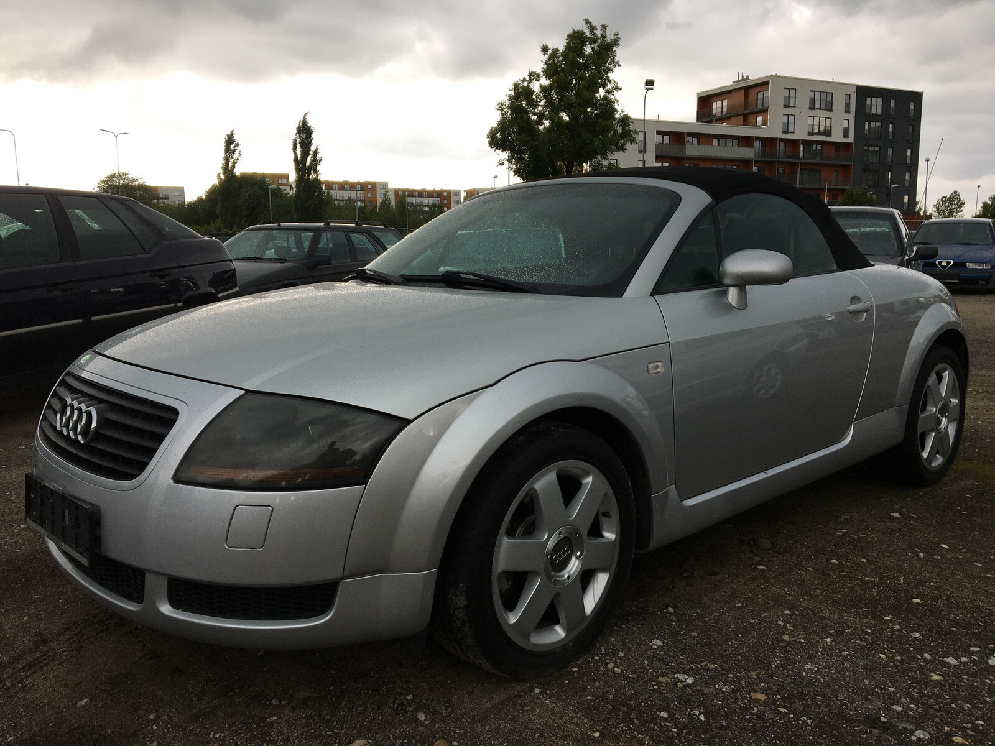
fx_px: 834
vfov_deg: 48.2
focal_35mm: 29
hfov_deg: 61.7
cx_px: 498
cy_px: 373
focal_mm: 4.15
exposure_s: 1/155
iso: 25
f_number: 2.2
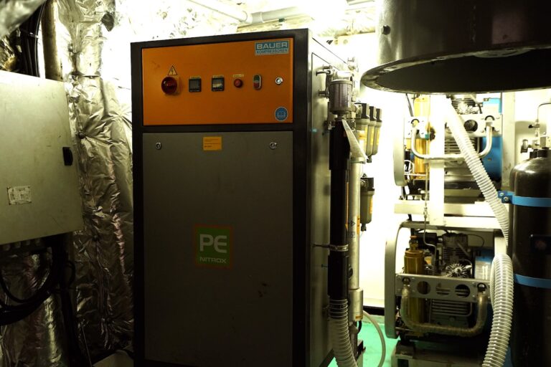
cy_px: 184
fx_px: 536
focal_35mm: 35
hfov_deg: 54.4
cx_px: 276
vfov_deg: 37.9
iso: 4000
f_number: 4
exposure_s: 1/80
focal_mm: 35
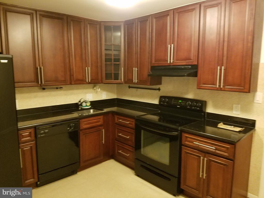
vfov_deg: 53.1
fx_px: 198
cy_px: 99
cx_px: 132
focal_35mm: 26
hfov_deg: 67.3
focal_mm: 4.2
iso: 320
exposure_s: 1/10
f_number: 1.7
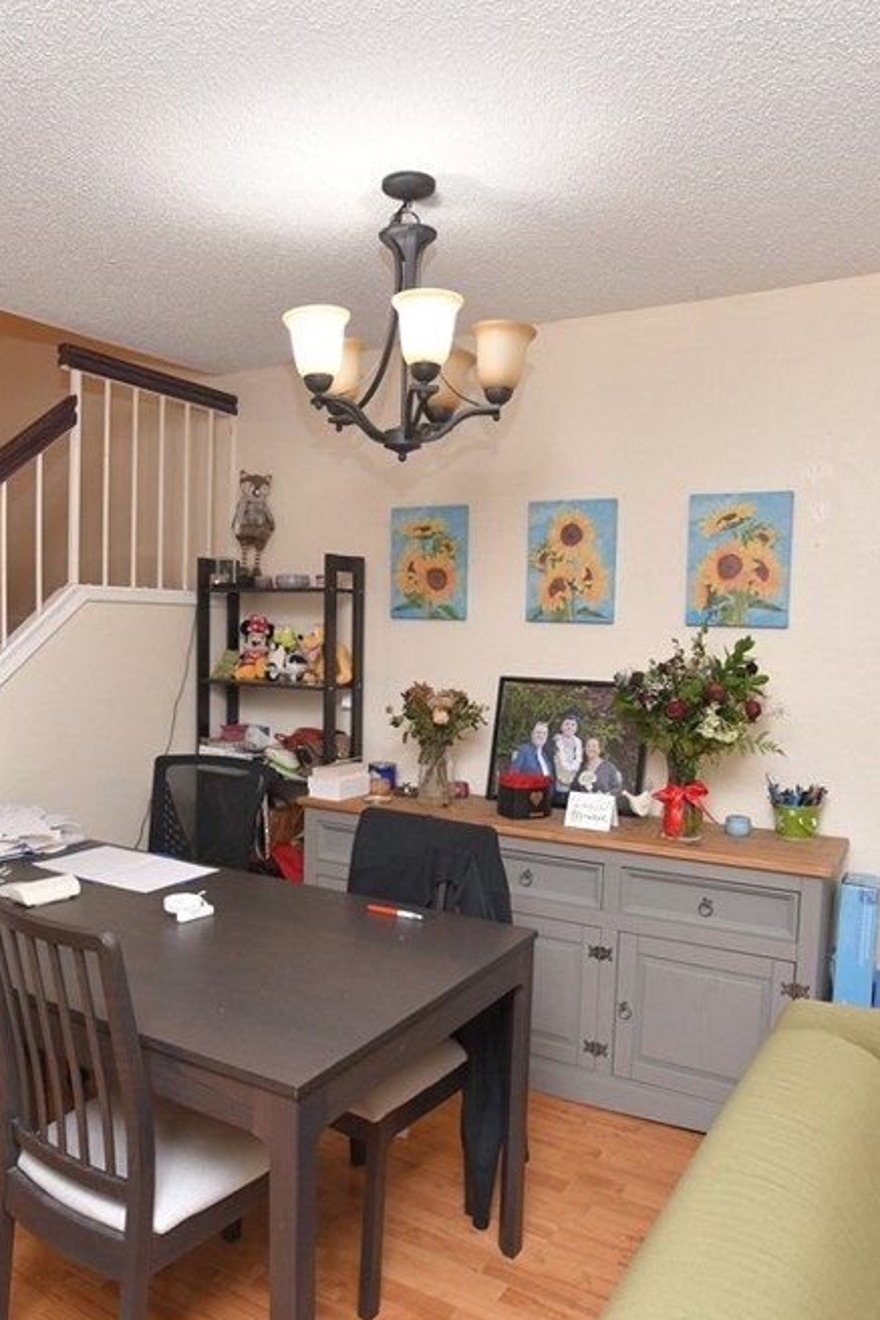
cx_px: 338
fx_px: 945
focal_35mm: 26
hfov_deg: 49.5
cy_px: 640
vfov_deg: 69.8
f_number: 7.1
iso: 800
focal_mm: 11
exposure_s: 1/60
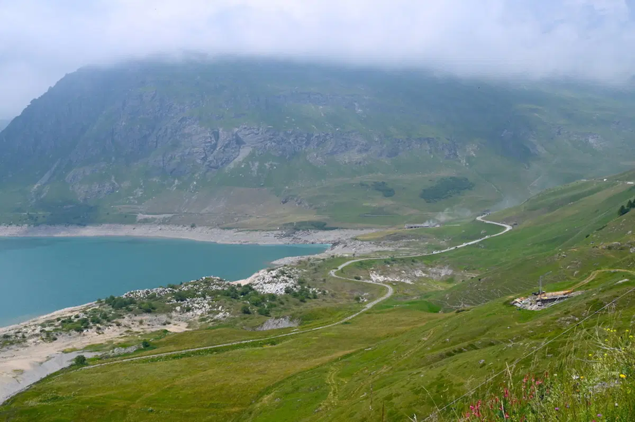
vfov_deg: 34.2
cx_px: 318
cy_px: 211
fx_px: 687
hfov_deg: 49.6
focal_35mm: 39
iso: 500
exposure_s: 1/1000
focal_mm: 39
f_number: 11
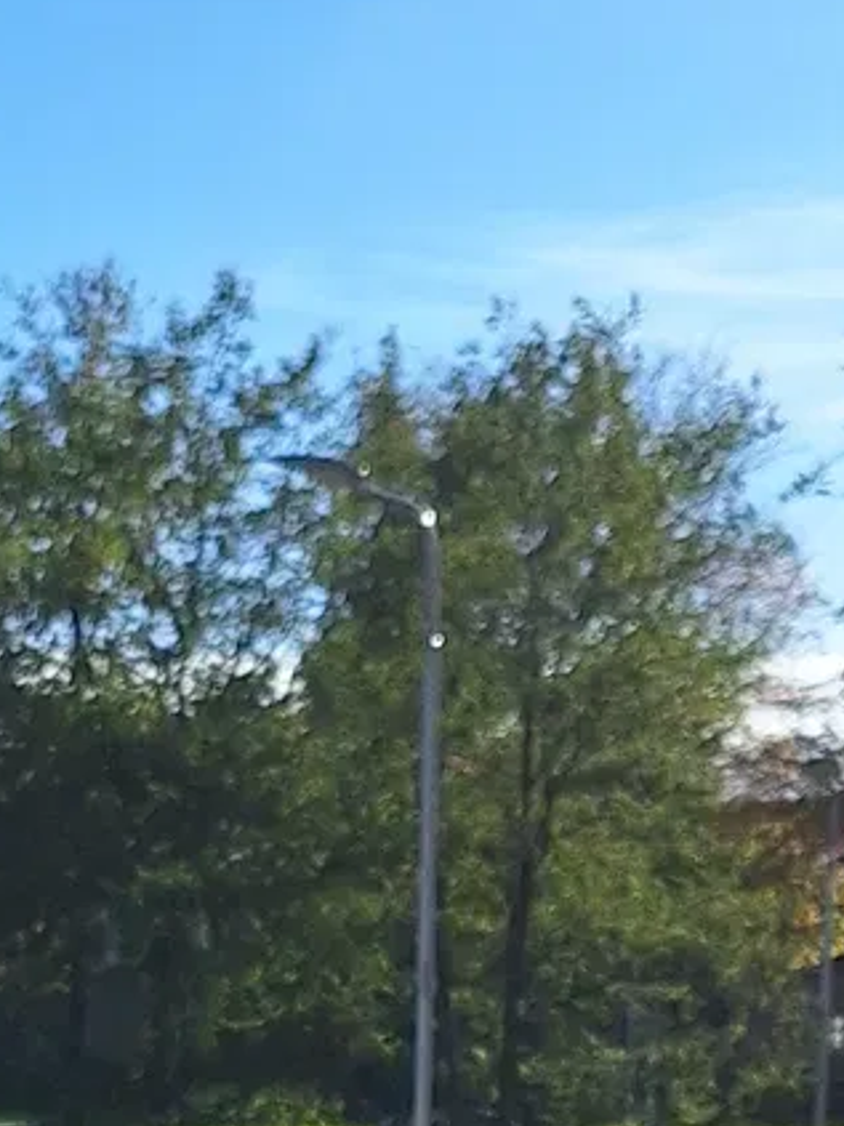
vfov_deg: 16.0
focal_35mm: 116
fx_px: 3773
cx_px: -37
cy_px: 1500
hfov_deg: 12.6
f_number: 1.8
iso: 40
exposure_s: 1/3984
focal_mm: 5.54
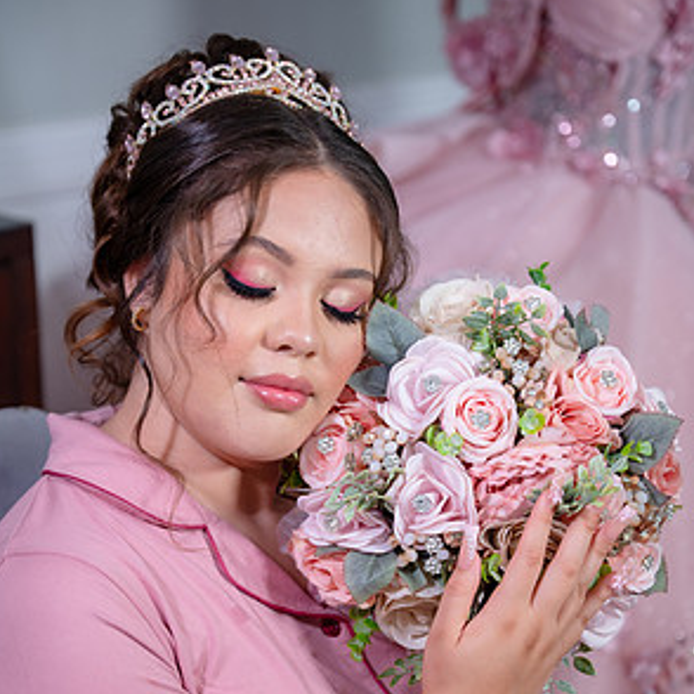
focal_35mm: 91
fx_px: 2064
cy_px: 470
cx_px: 348
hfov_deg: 19.1
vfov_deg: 19.0
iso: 500
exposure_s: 1/60
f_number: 2.8
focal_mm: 70
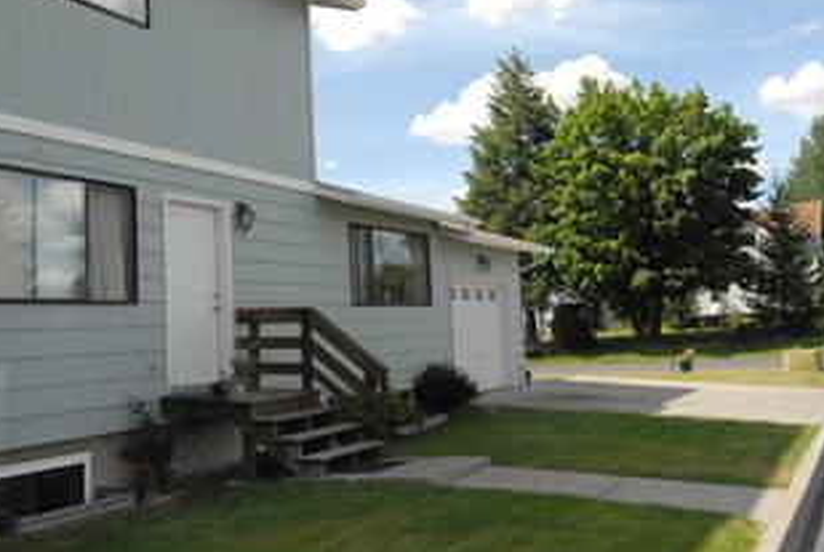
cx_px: 469
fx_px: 802
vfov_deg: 37.9
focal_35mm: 35
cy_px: 237
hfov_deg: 54.2
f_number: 16
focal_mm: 18
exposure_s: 1/1000
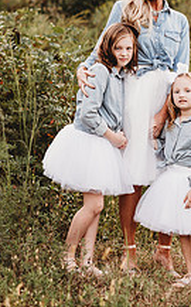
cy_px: 27
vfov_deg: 11.6
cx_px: 150
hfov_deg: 7.3
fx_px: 1504
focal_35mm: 180
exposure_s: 1/200
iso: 125
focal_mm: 85
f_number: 2.2
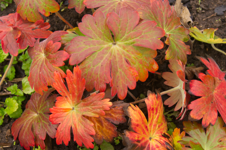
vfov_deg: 25.8
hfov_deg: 37.9
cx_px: 113
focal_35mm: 52
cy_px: 75
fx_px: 330
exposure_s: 1/320
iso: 1250
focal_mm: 35
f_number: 9
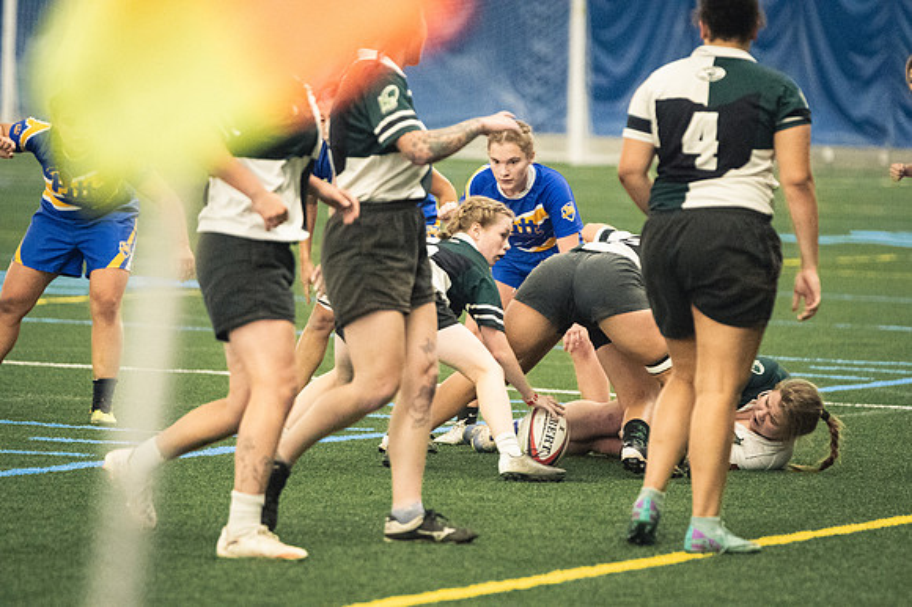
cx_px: 456
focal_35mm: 300
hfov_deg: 6.9
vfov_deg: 4.6
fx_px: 7595
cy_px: 304
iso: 12800
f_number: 2.8
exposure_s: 1/500
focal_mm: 200
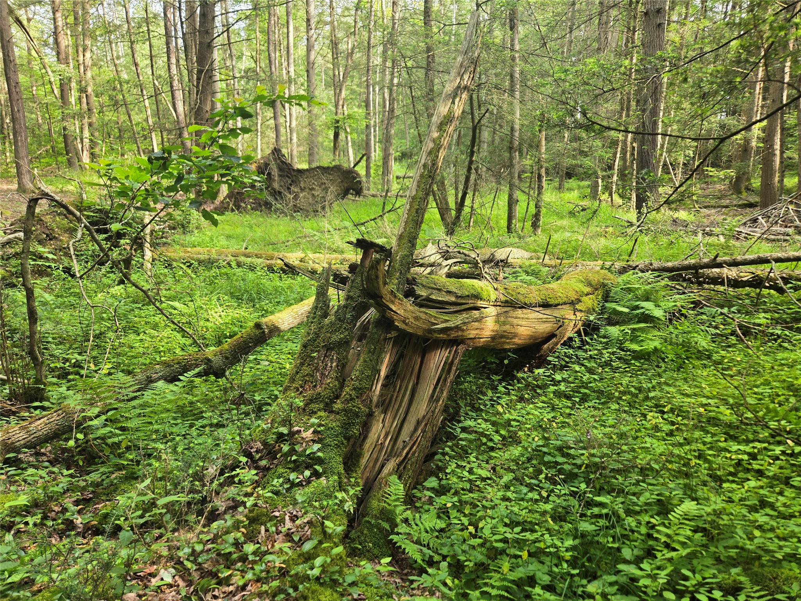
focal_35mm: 23
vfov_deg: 58.9
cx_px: 400
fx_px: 532
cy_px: 300
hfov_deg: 73.9
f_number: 1.8
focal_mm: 5.4
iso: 80
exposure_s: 1/180
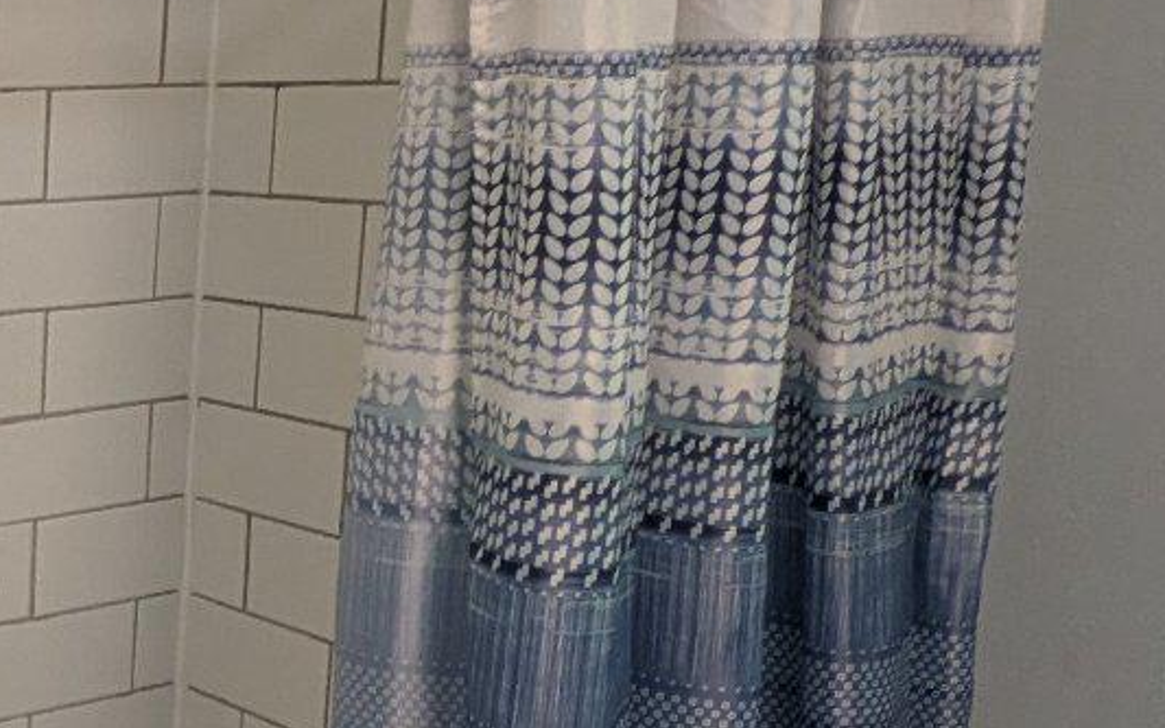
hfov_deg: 29.5
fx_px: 1810
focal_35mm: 57
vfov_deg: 22.6
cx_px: -304
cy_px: 525
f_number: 2.2
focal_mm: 1.83
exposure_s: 1/40
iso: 110
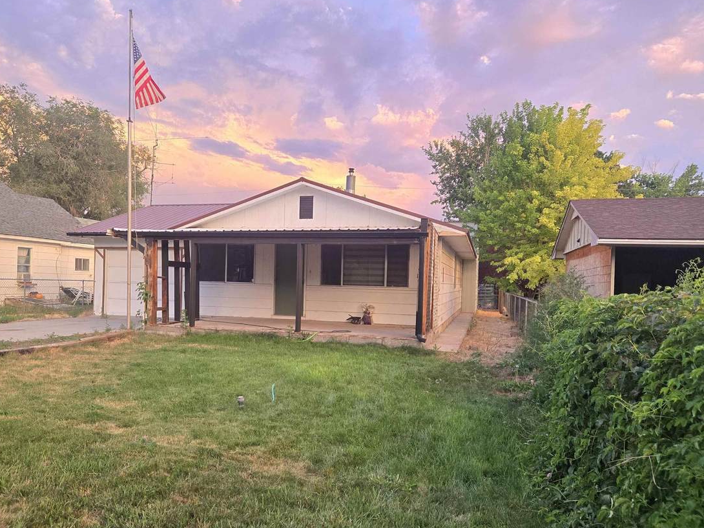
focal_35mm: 27
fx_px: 549
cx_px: 301
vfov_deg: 51.3
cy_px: 280
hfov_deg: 65.0
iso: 200
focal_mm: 5.4
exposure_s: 1/120
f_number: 1.8
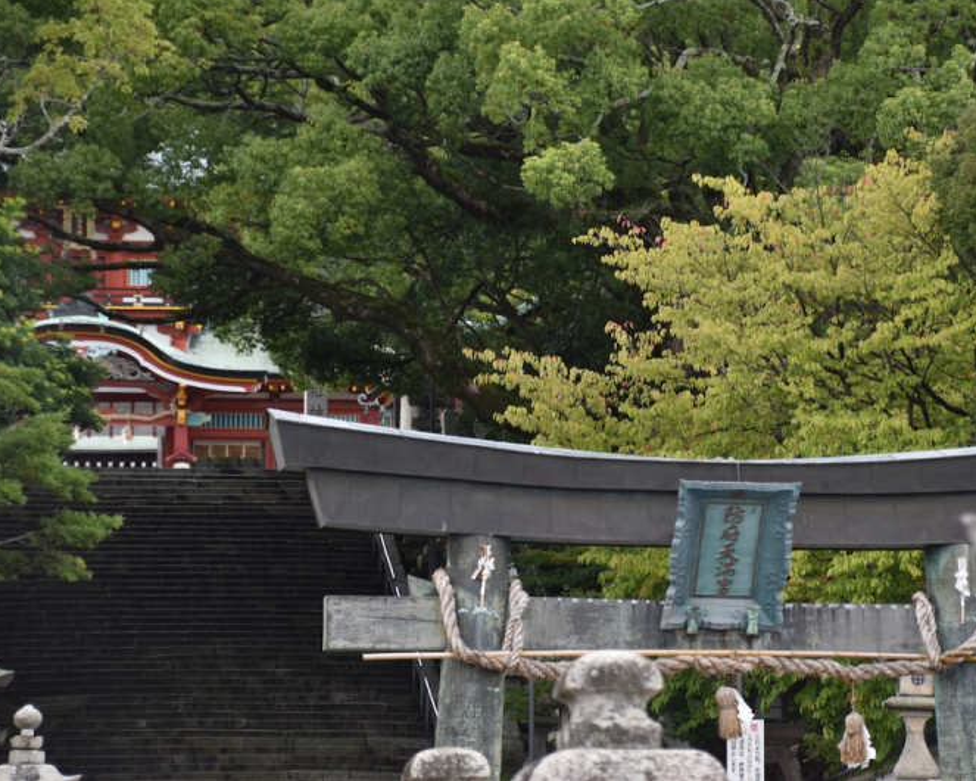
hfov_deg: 9.8
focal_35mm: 197
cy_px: 390
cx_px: 558
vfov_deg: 7.8
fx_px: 5689
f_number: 5.6
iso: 400
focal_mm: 116
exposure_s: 1/125
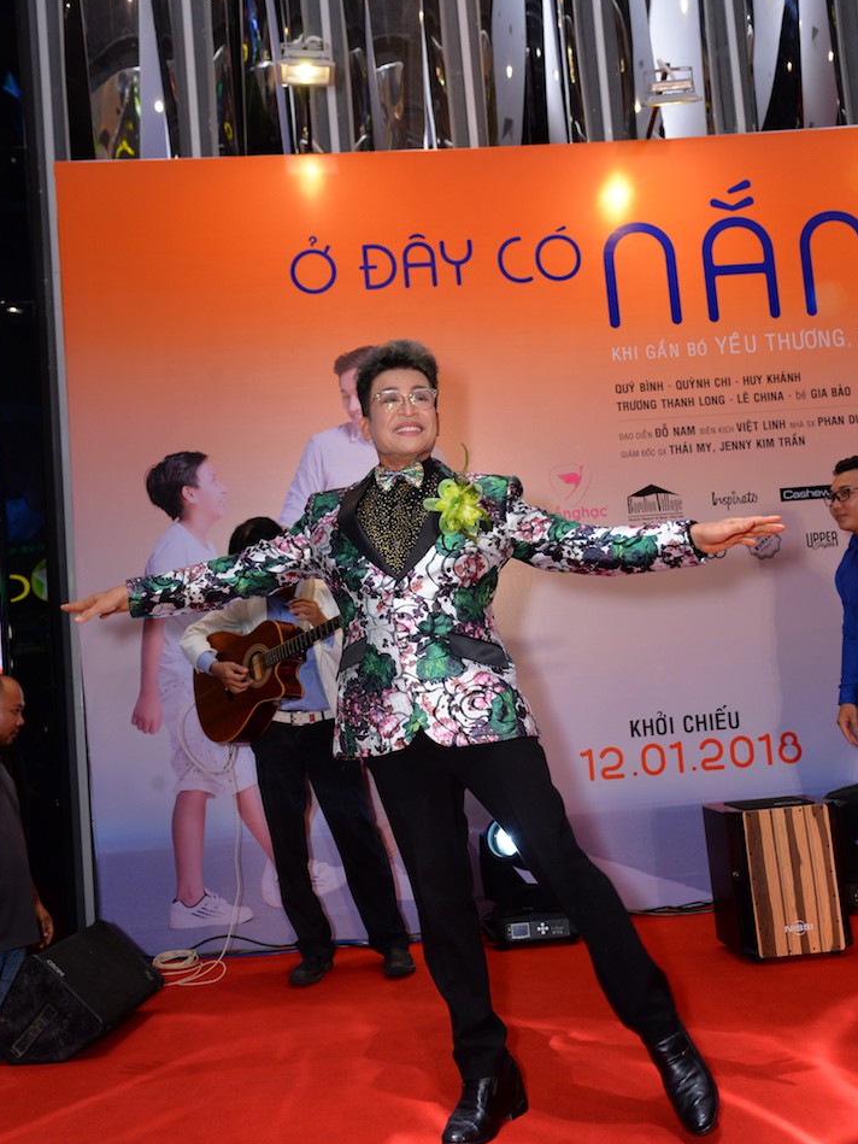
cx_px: 425
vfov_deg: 52.6
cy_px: 563
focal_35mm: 35
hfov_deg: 40.7
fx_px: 1156
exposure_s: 1/100
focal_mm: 32
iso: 1600
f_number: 5.6
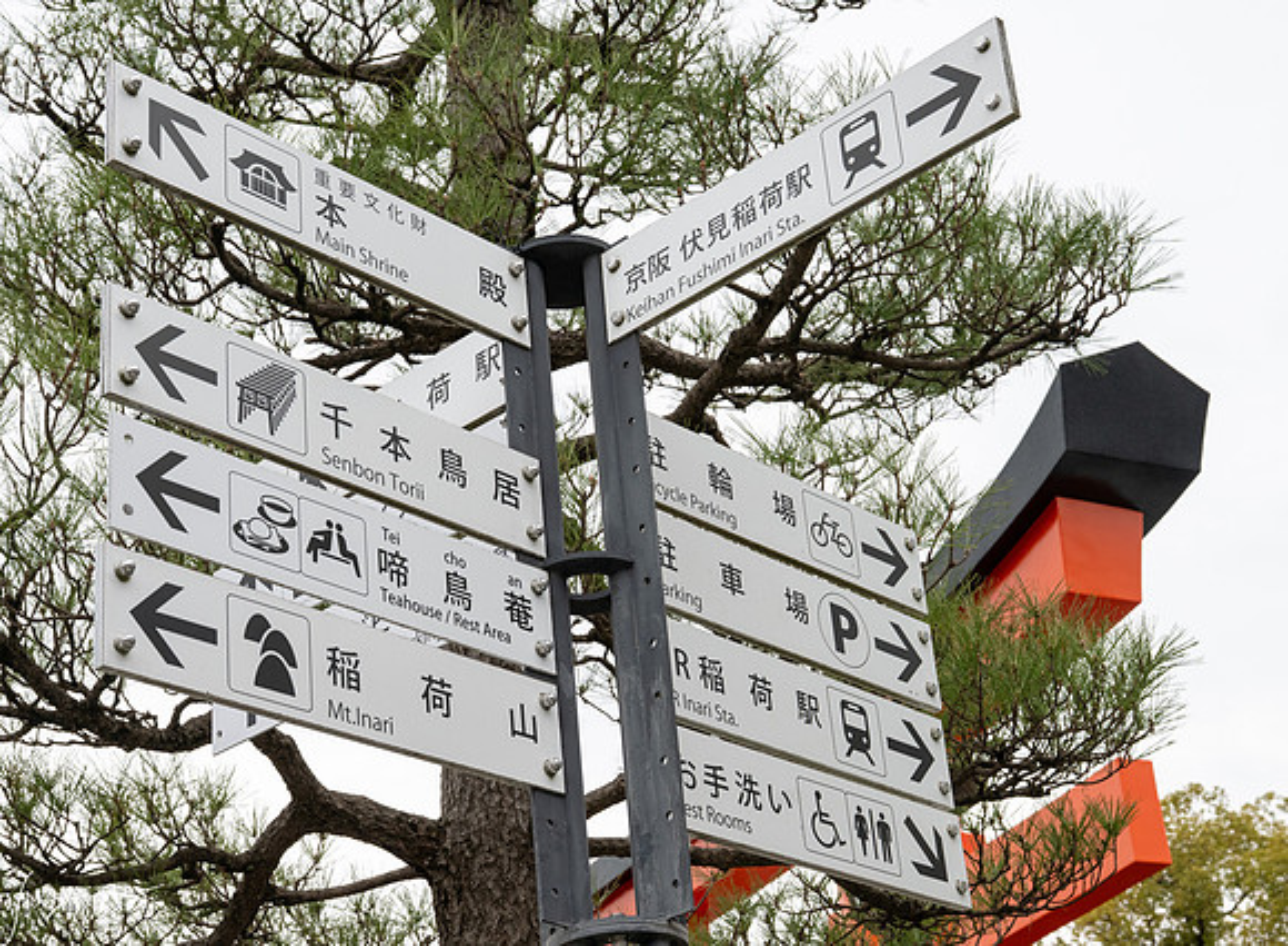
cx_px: 648
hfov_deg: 30.5
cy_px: 509
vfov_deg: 22.6
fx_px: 2365
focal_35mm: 64
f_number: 8
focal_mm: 46
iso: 400
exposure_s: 1/500
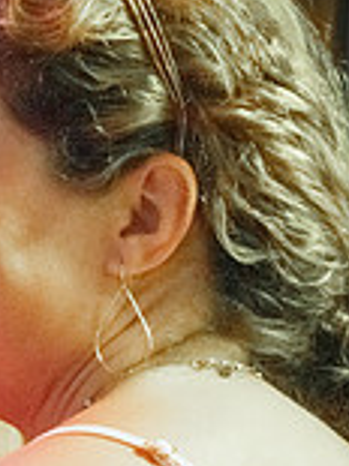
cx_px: -162
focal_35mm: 198
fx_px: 2665
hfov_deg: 7.4
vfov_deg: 10.0
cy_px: 413
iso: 3200
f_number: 4.5
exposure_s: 1/125
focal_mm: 55
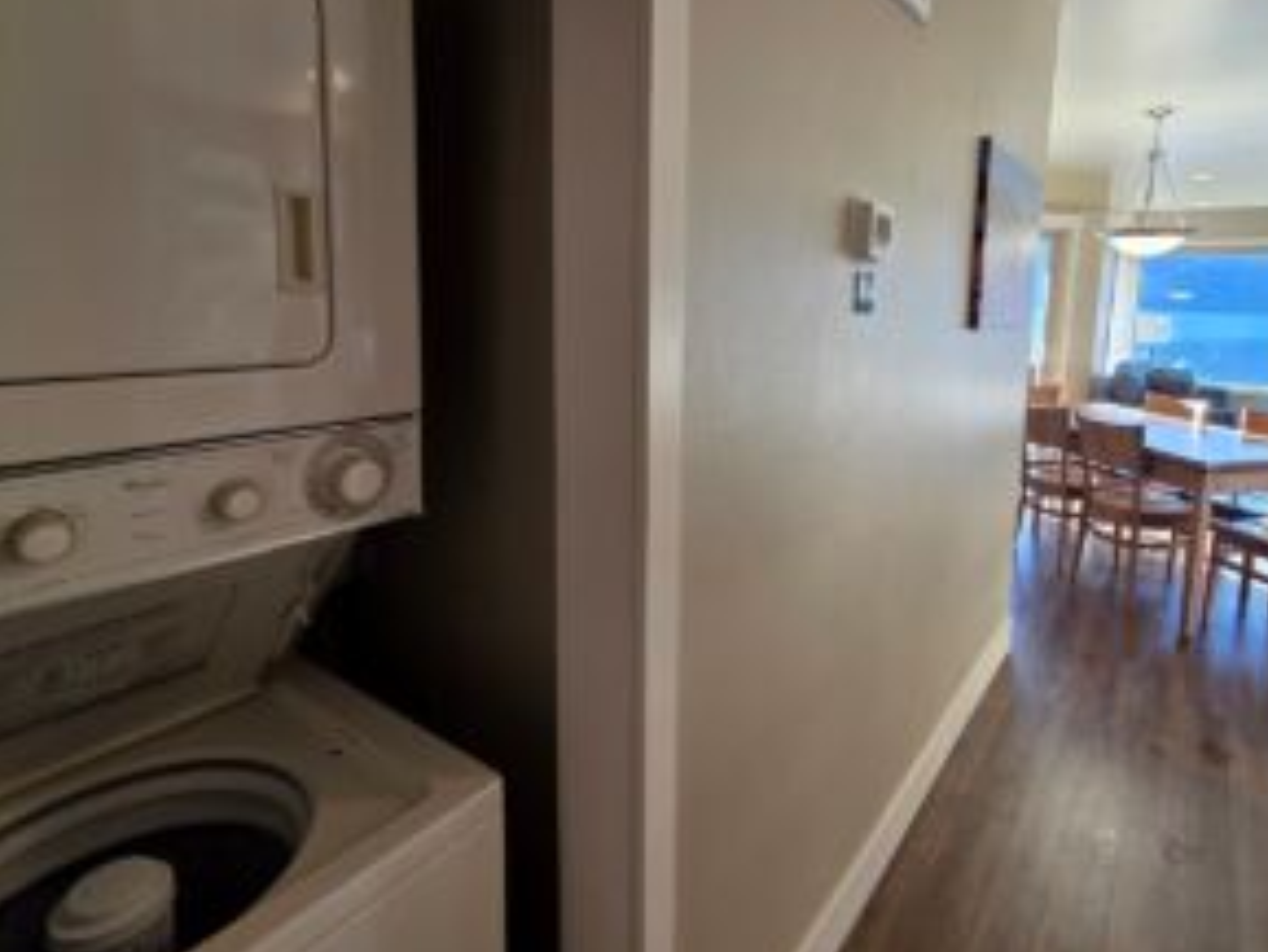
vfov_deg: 71.2
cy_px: 399
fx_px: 660
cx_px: 728
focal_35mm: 18
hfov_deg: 87.1
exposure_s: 1/120
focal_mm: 2.2
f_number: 1.9
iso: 125
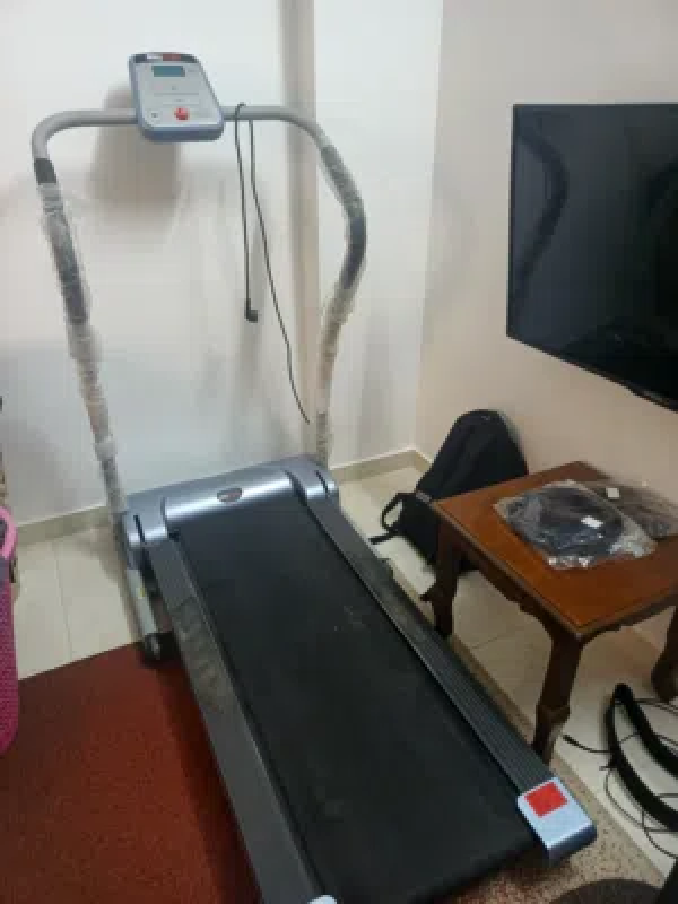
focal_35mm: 23
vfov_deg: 73.9
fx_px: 601
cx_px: 339
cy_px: 452
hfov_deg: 58.9
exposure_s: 1/50
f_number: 1.7
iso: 1542
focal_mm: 5.25
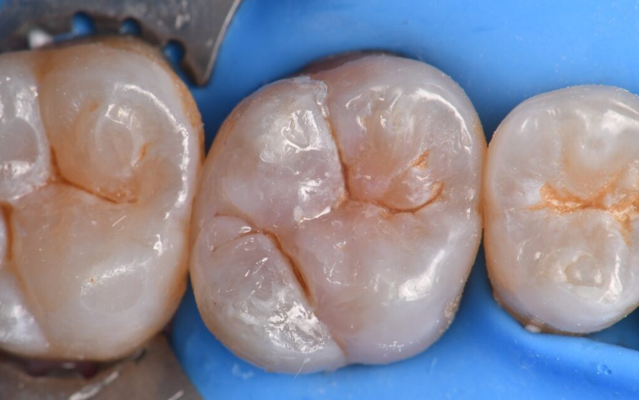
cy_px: 212
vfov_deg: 8.2
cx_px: 320
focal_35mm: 161
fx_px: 2804
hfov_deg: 13.0
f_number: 32
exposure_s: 1/160
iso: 200
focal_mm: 105
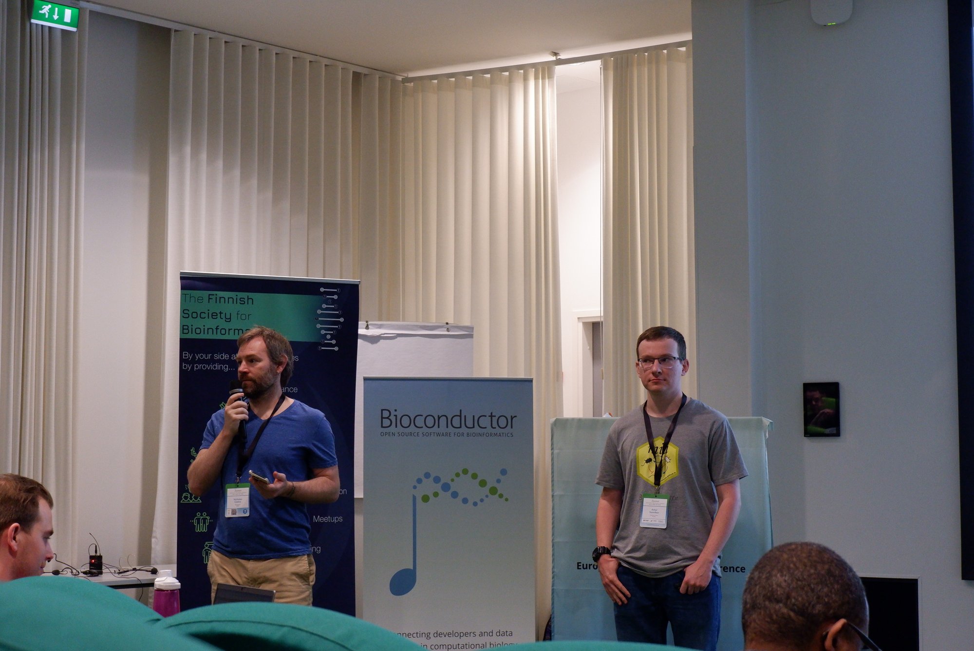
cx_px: 487
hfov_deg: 35.0
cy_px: 326
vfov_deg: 23.8
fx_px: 1543
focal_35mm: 57
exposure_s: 1/125
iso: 2500
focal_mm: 38.5
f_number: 5.2
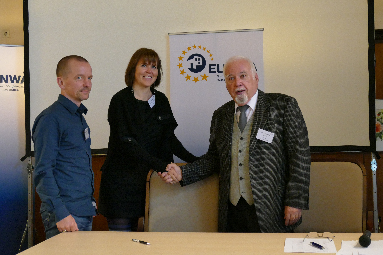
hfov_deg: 38.9
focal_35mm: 51
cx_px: 192
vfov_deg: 26.5
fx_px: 543
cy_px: 128
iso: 2000
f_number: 3.3
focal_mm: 18.44
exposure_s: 1/125
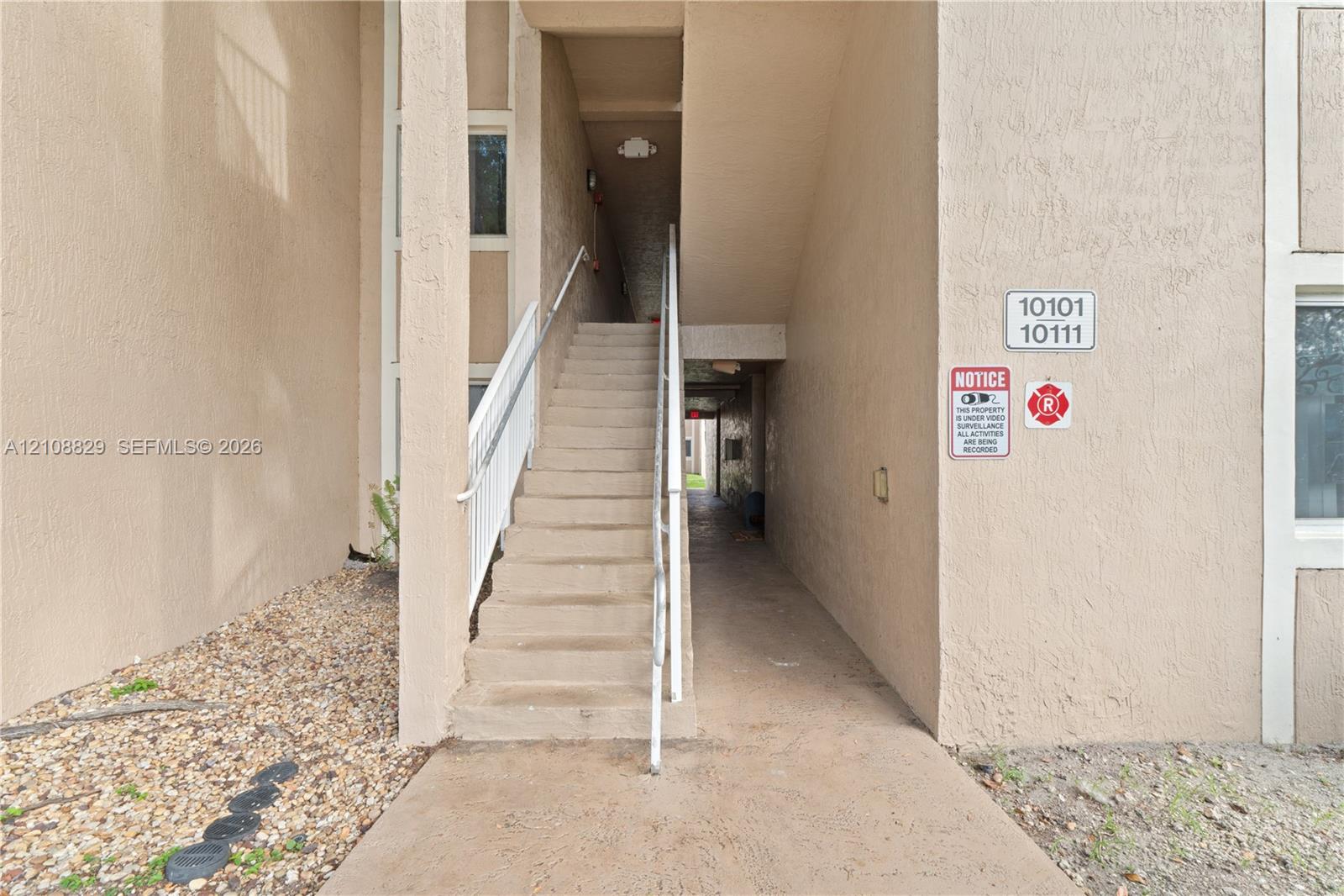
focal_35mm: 15
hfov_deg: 100.4
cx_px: 672
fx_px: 560
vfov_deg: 77.3
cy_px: 448
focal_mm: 10
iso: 100
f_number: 9
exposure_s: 1/1.25
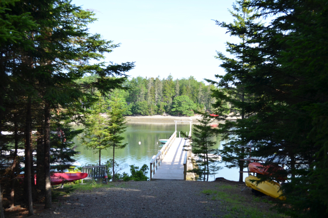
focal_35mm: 44
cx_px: 164
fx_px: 396
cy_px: 109
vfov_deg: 30.7
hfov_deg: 45.0
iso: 200
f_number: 7.1
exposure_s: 1/200
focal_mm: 29
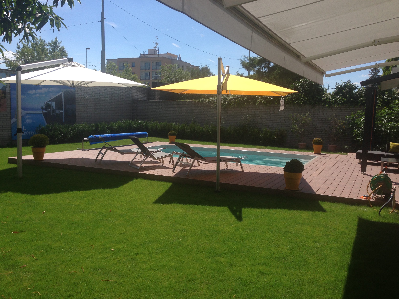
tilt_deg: -5.6
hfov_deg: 55.4
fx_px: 380
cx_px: 200
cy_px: 150
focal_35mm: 33
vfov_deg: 42.9
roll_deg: -1.6
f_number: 2.4
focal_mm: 4.12
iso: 50
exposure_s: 1/1695
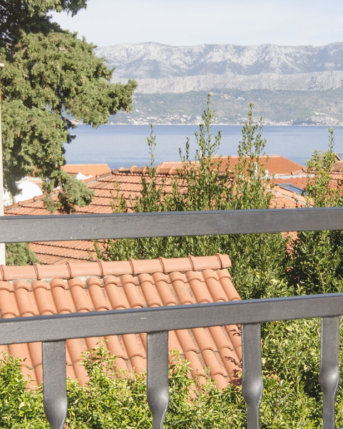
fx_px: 1100
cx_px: 317
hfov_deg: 17.4
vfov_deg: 22.0
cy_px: 259
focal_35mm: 87
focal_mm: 17
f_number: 8
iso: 100
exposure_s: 1/200
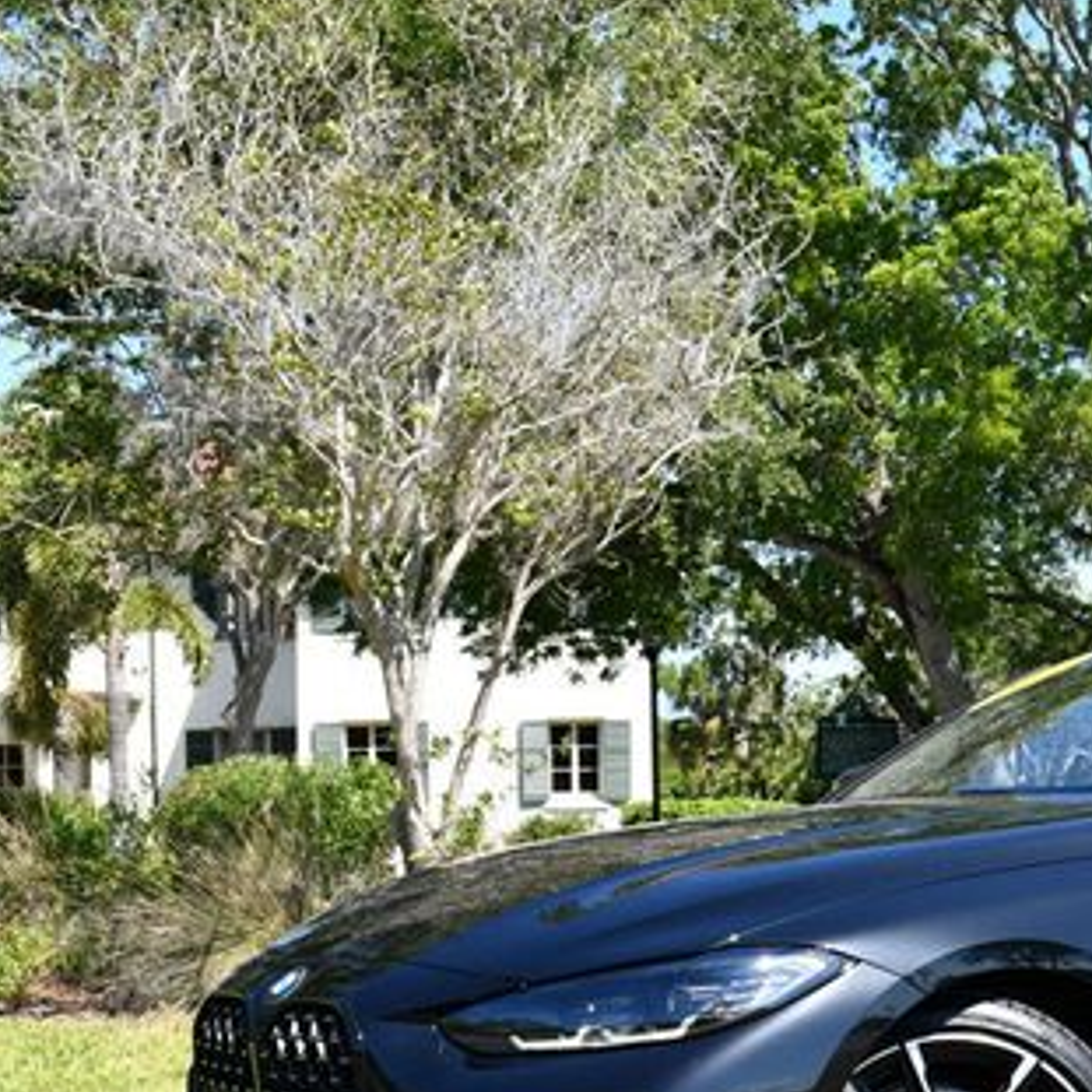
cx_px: 1120
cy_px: 737
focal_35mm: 77
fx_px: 2748
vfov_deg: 22.4
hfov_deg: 21.6
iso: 160
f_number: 8
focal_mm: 22
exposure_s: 1/250
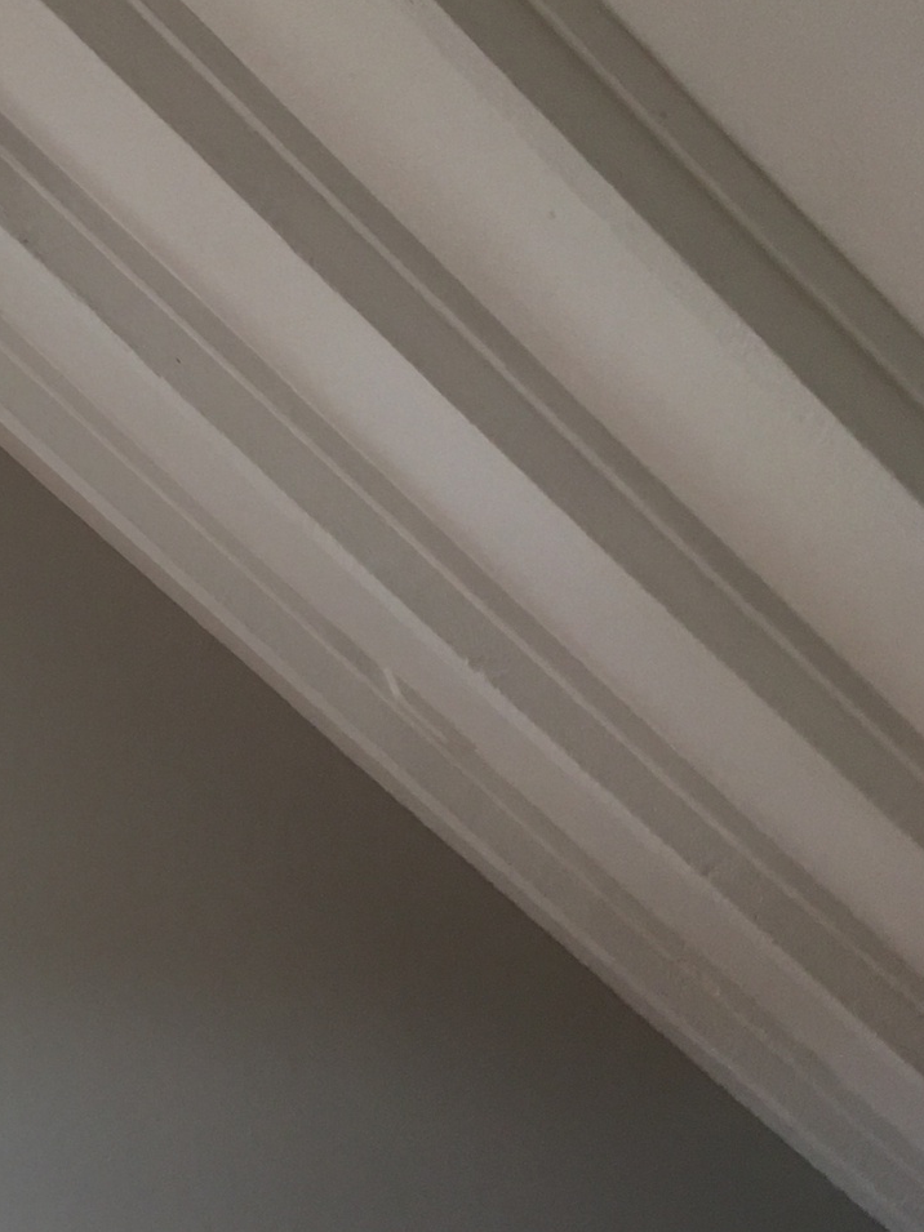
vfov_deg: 26.5
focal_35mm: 70
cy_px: 1182
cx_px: -137
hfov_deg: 19.9
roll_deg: -3.4
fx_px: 2492
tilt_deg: -5.6
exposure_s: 1/15
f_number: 2.2
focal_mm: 4.15
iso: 64
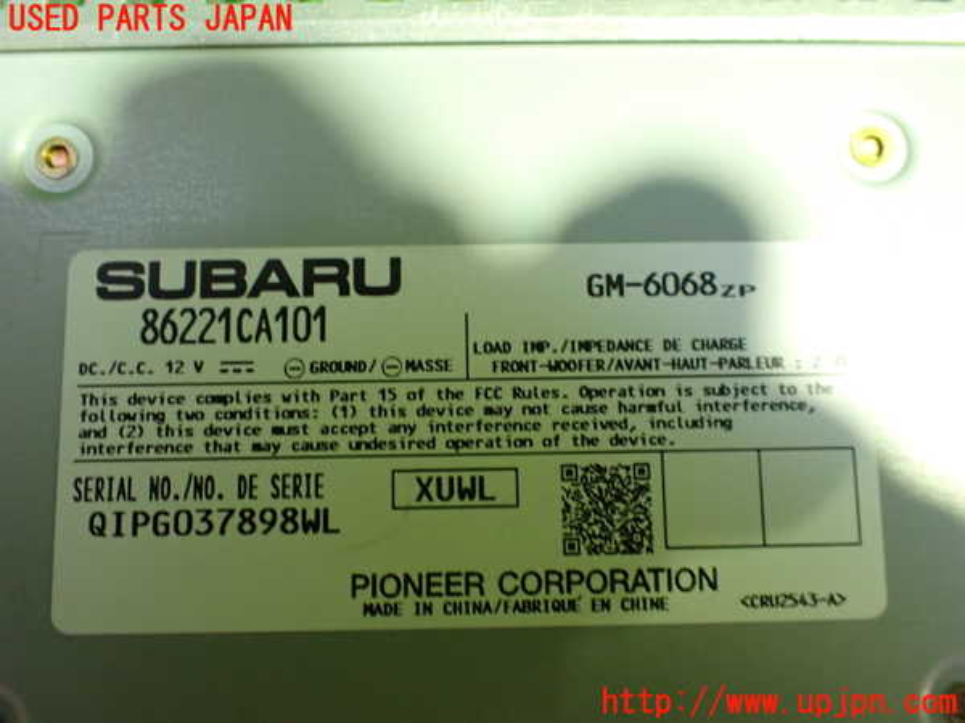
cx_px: 482
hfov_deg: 60.0
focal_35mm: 30
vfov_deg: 46.8
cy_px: 362
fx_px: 836
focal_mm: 5.4
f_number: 2.3
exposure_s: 1/50
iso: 800
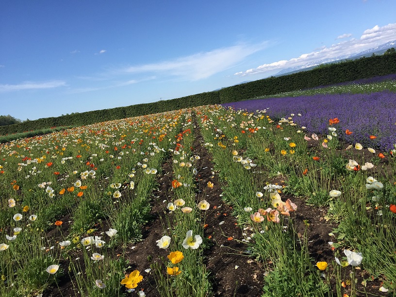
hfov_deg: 61.7
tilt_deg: -8.6
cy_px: 148
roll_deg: +11.1
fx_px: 332
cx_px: 198
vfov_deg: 48.2
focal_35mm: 29
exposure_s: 1/1582
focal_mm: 4.15
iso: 32
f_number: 2.2
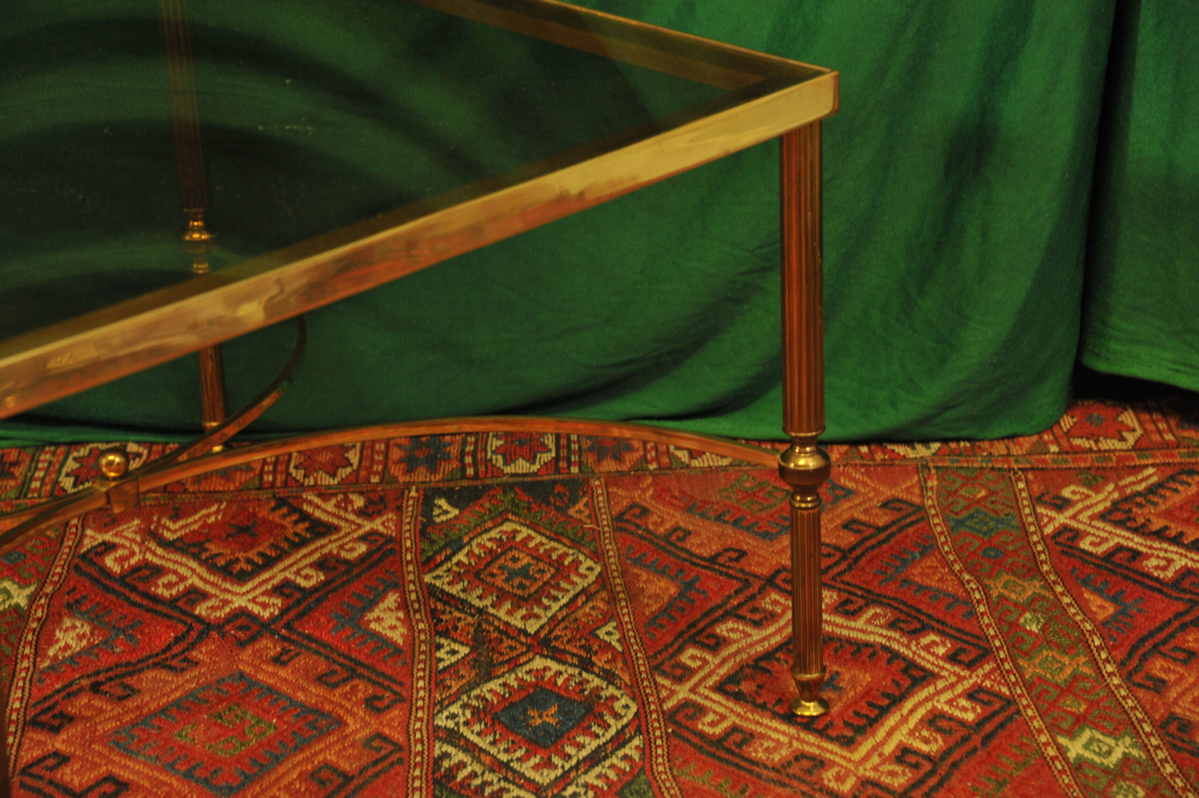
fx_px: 3262
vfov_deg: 13.9
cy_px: 399
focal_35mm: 98
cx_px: 600
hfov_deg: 20.8
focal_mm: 98
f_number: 7.1
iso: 1800
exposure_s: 1/30
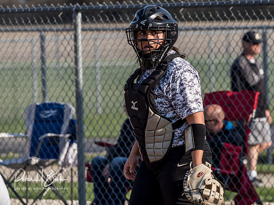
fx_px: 3572
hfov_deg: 4.4
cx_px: 154
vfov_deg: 3.3
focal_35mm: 451
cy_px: 68
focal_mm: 168
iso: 400
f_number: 5.6
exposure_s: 1/1000
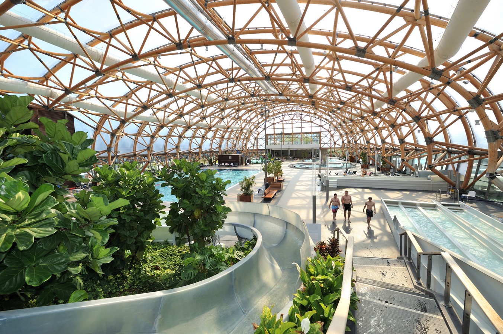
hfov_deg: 104.3
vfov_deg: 81.1
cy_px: 167
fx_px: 195
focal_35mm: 14
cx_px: 252
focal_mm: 14
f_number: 8
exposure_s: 1/200
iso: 200
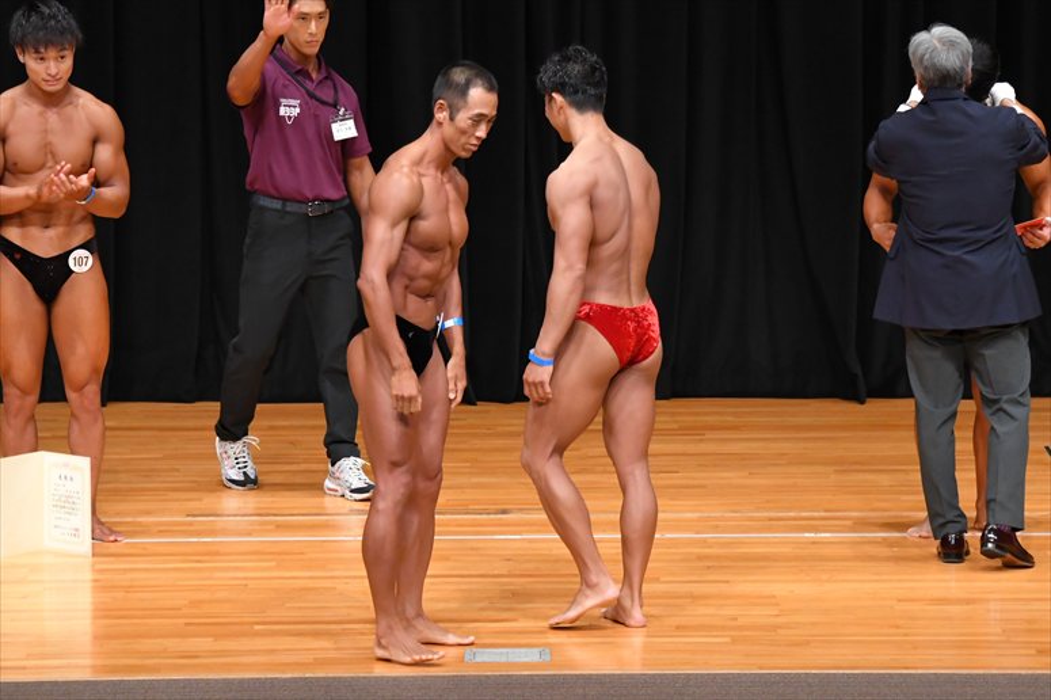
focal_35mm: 255
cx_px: 526
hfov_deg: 8.1
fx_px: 7441
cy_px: 350
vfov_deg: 5.4
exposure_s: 1/400
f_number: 5.6
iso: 4000
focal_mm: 170
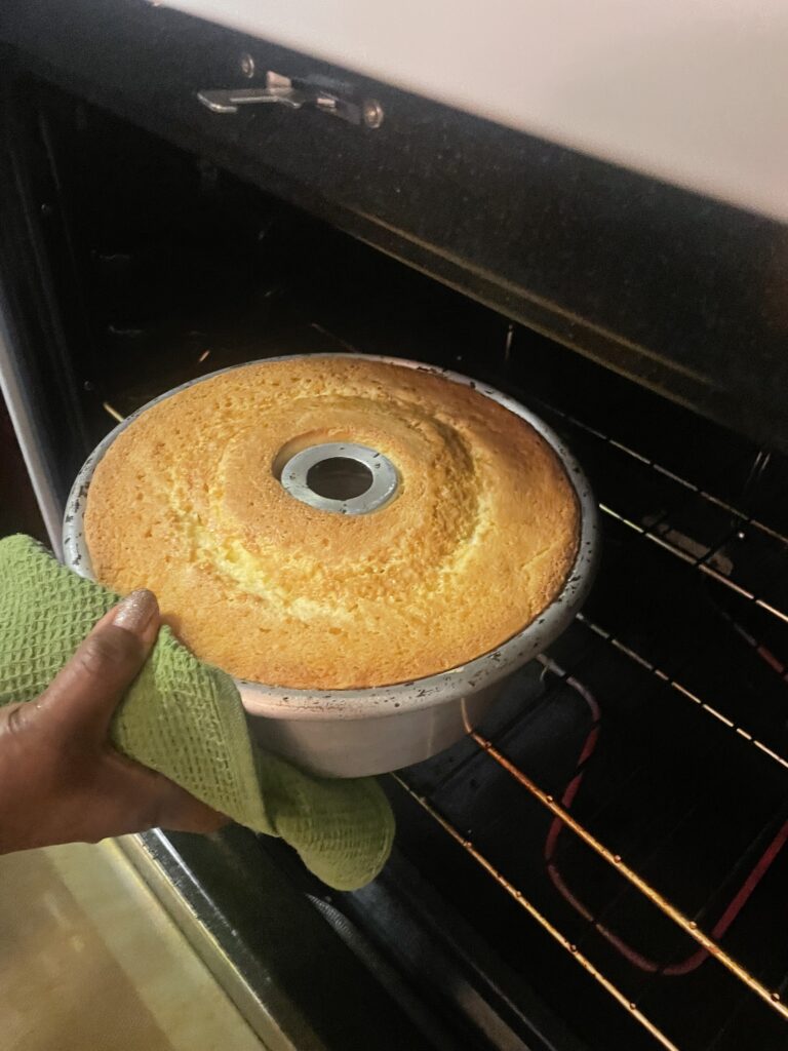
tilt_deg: -43.0
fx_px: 789
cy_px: 526
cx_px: 394
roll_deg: -3.9
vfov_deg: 67.3
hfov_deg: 53.1
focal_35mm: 26
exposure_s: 1/30
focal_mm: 4.2
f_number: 1.6
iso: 800
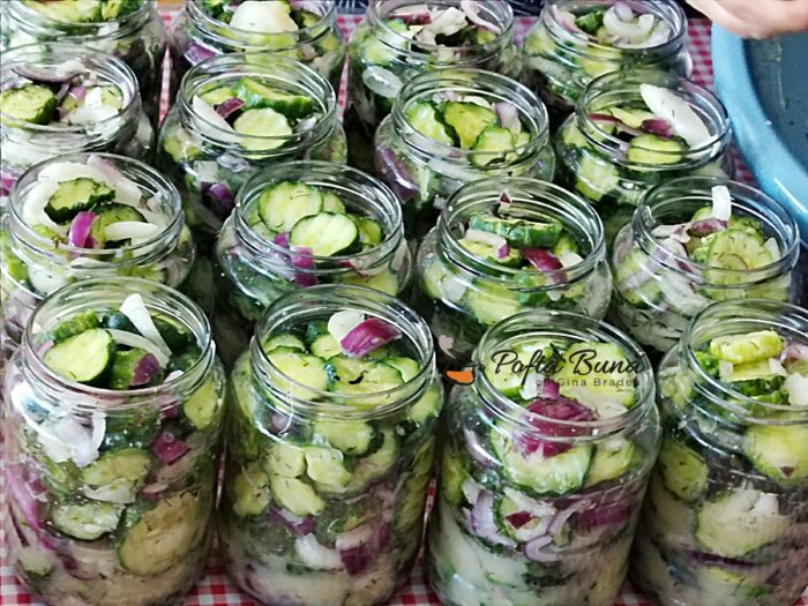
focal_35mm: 93
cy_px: 303
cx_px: 404
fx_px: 2171
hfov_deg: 21.1
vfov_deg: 15.9
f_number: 1.75
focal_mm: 5.25
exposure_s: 1/25
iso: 984
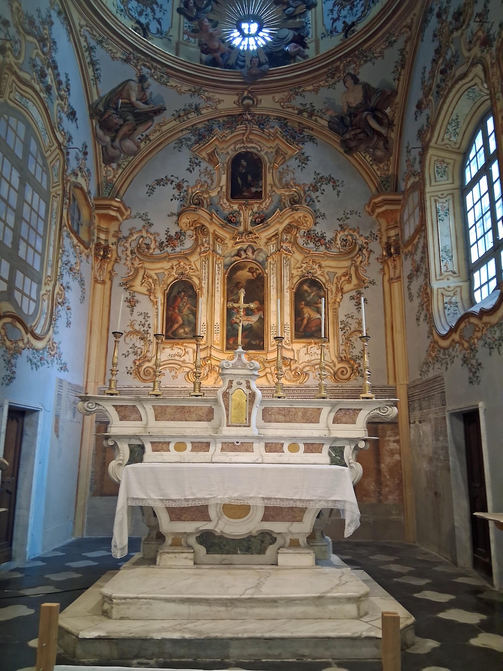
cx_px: 252
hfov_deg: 53.1
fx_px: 504
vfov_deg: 67.3
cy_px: 336
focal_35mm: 26
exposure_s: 1/33
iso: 500
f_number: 1.8
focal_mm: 3.98
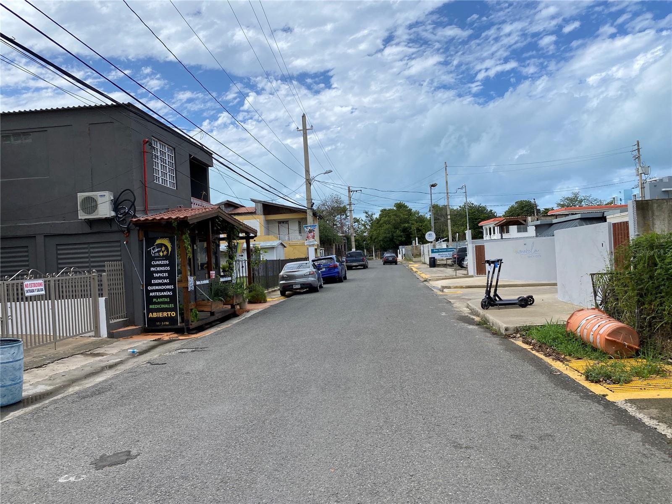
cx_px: 336
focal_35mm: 26
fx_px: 505
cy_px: 252
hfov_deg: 67.3
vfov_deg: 53.1
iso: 32
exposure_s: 1/3731
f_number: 1.8
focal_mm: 4.25
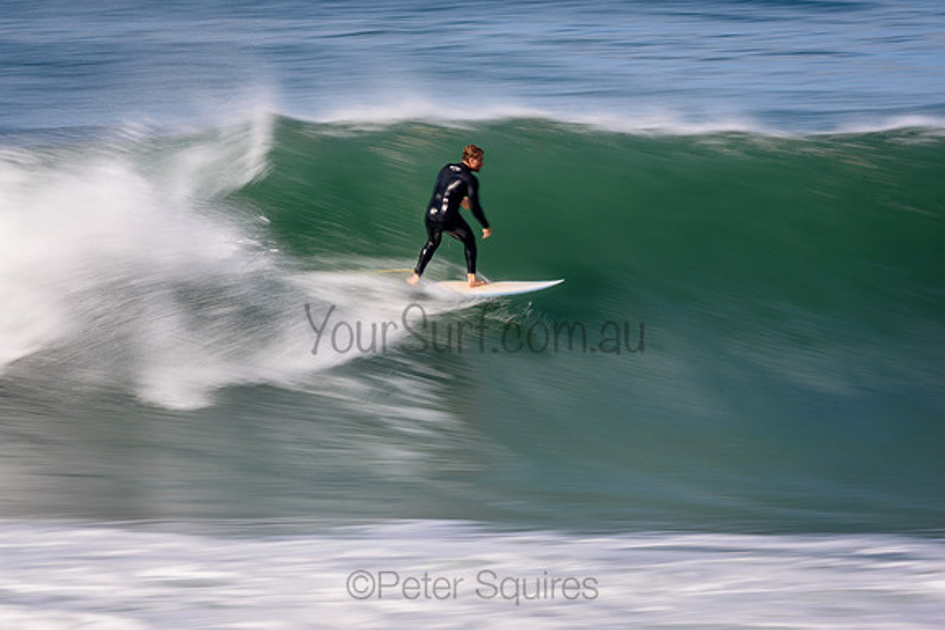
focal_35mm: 660
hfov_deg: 3.1
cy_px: 315
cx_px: 472
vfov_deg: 2.1
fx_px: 17328
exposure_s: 1/20
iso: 100
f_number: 18
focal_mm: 440
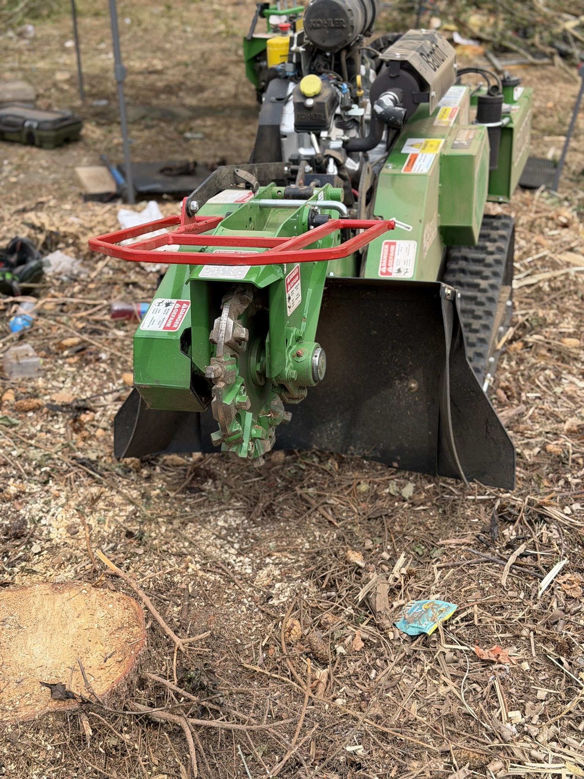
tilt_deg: -25.7
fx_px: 1080
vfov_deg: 39.7
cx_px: 292
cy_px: 390
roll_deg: +0.9
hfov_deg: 30.3
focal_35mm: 48
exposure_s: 1/1575
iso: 64
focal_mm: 6.76
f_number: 1.78
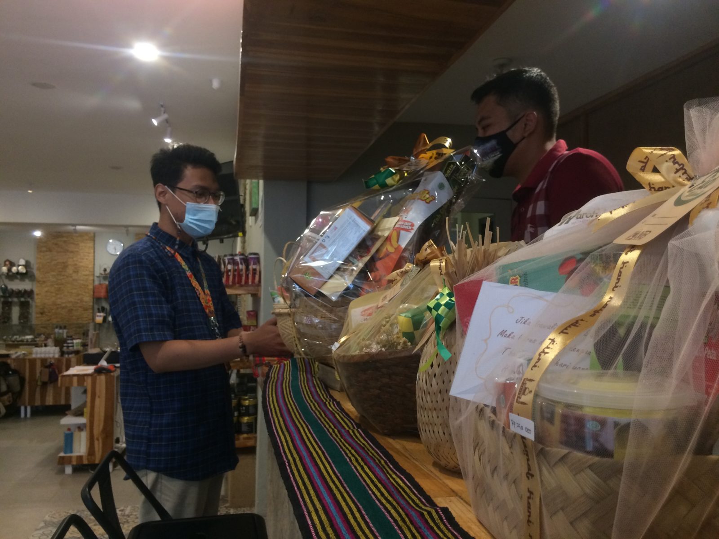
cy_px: 270
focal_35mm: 29
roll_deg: -1.8
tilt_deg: +1.5
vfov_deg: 48.2
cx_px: 360
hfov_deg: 61.7
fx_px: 602
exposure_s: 1/33
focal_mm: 4.15
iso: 200
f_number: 2.2
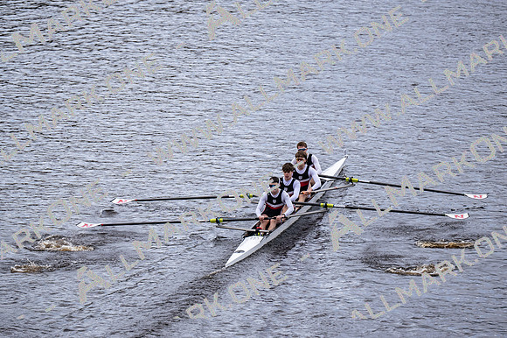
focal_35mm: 300
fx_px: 4222
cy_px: 169
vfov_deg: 4.6
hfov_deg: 6.9
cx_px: 254
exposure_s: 1/2000
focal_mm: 200
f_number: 2.8
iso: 400
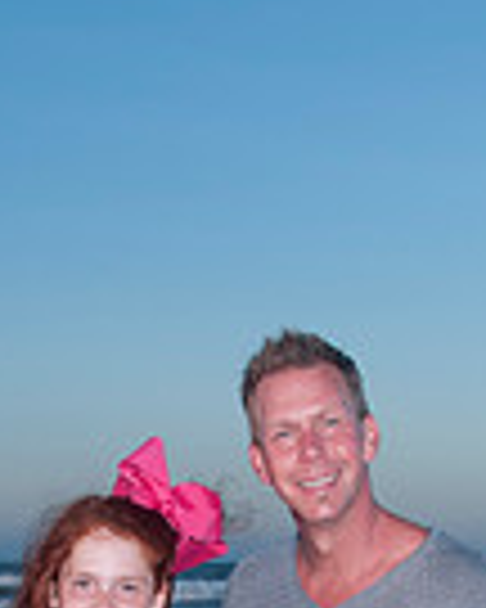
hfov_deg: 12.6
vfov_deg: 15.0
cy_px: 797
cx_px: 146
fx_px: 2194
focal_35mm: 122
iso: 100
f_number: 8
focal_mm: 26
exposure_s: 1/125
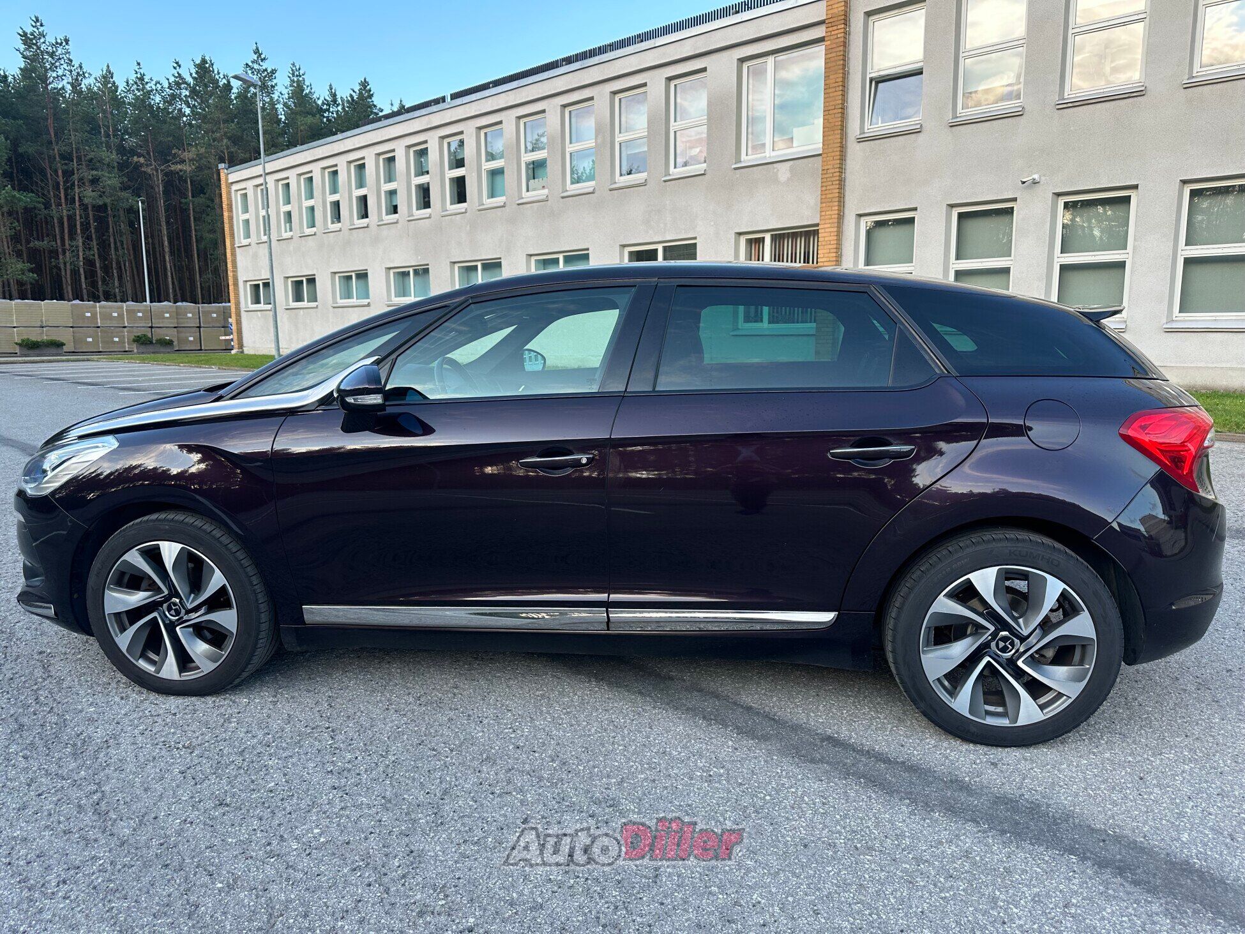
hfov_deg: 71.6
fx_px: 863
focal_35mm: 24
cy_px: 467
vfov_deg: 56.8
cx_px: 622
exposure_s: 1/441
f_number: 1.78
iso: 80
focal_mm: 6.86
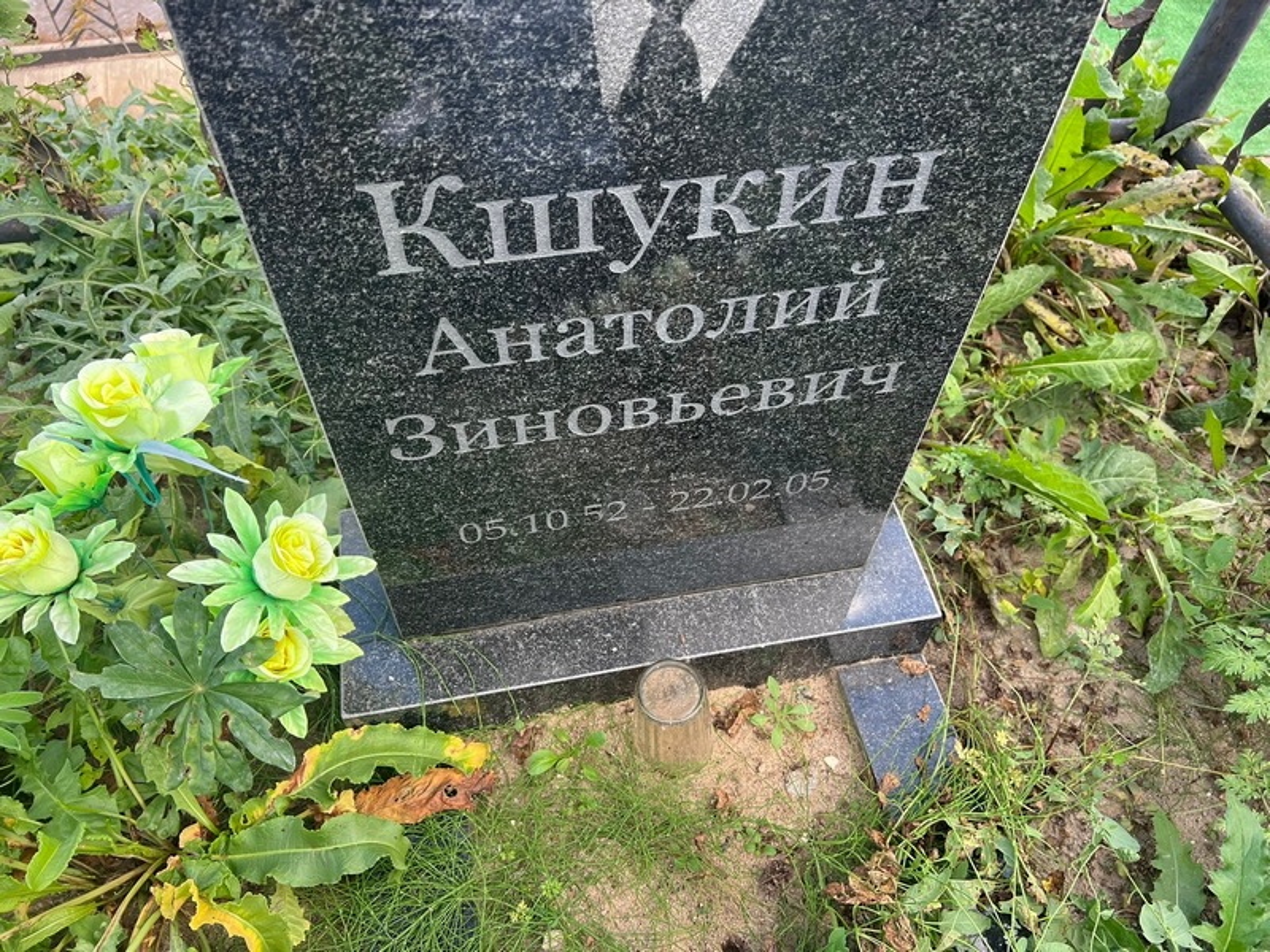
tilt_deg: -55.2
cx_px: 635
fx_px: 954
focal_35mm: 26
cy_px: 476
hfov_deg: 67.3
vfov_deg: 53.1
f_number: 1.5
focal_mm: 5.7
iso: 40
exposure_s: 1/254
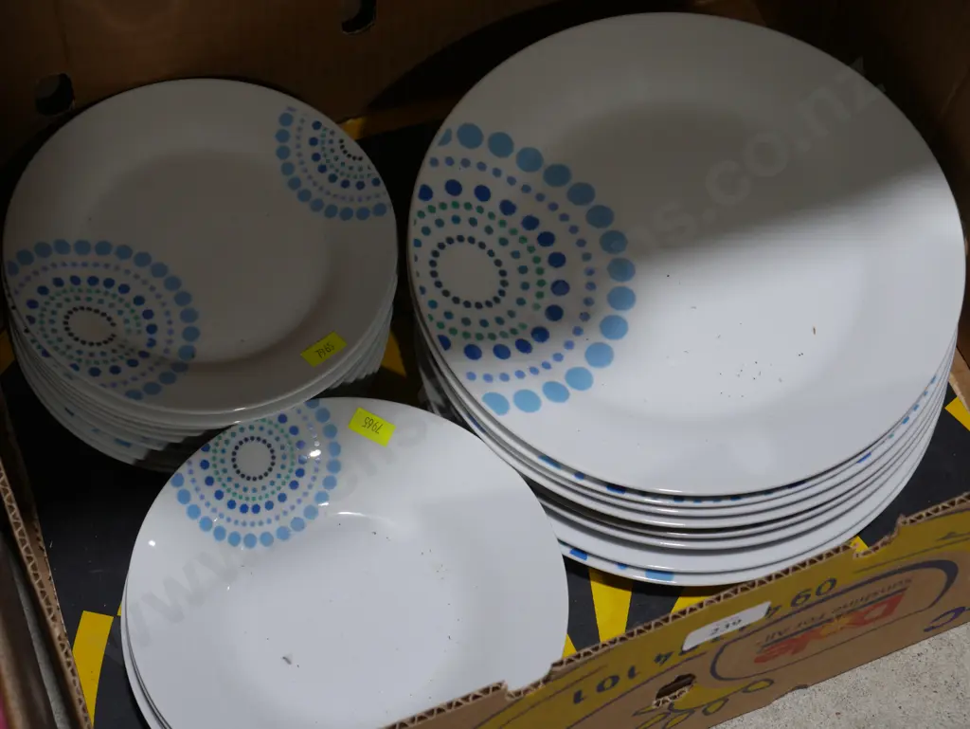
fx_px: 2019
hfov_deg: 27.0
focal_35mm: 72
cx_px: 485
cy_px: 364
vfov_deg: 20.5
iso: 320
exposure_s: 1/80
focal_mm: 36
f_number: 5.5
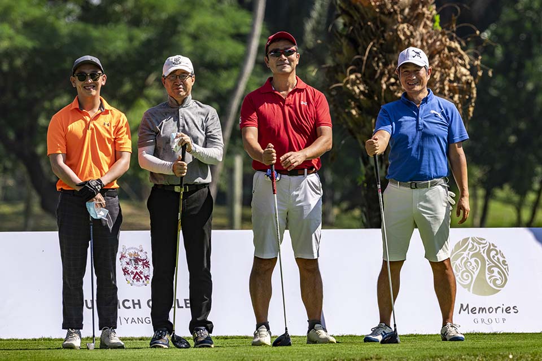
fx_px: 6022
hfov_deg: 5.2
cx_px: 271
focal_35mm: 400
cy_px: 180
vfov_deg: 3.4
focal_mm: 400
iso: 450
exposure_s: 1/1600
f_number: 8
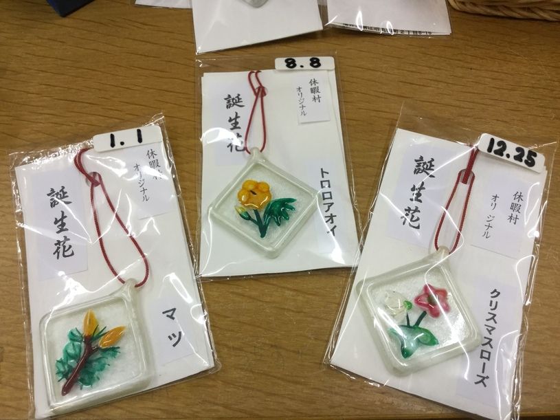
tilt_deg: -63.4
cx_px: 280
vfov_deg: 45.4
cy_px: 210
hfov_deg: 58.4
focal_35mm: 31
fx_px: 501
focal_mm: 3.3
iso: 32
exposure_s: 1/30
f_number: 2.4
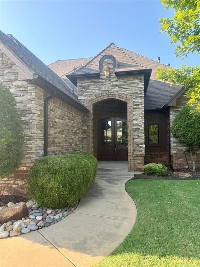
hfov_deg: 56.8
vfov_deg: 71.6
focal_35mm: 24
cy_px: 134
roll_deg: +0.3
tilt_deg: +4.2
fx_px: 185
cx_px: 100
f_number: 1.78
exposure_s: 1/1522
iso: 100
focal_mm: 6.76
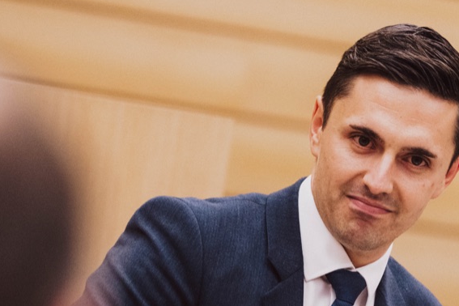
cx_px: 278
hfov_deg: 2.6
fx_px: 10301
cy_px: 242
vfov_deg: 1.7
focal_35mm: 808
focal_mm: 327
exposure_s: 1/320
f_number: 5.6
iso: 2000
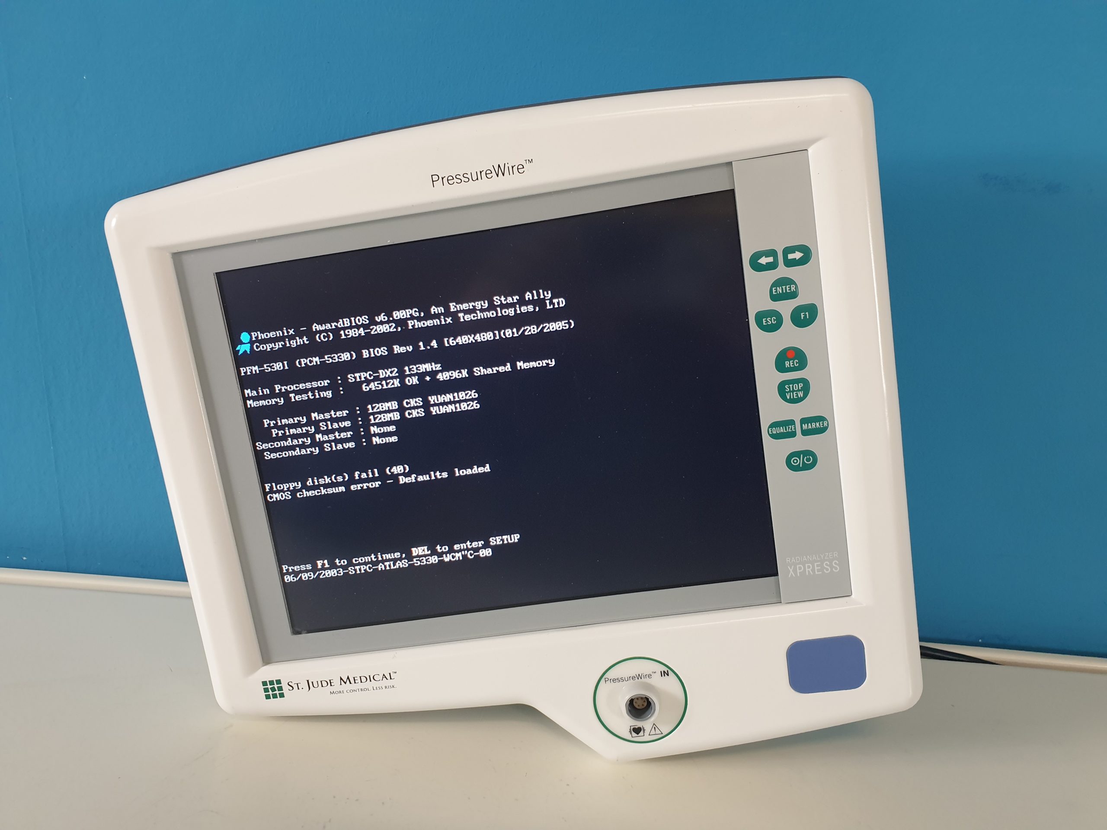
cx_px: 554
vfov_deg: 53.1
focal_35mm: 26
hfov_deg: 67.3
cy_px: 415
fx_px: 831
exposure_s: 1/50
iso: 200
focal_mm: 4.3
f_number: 2.4
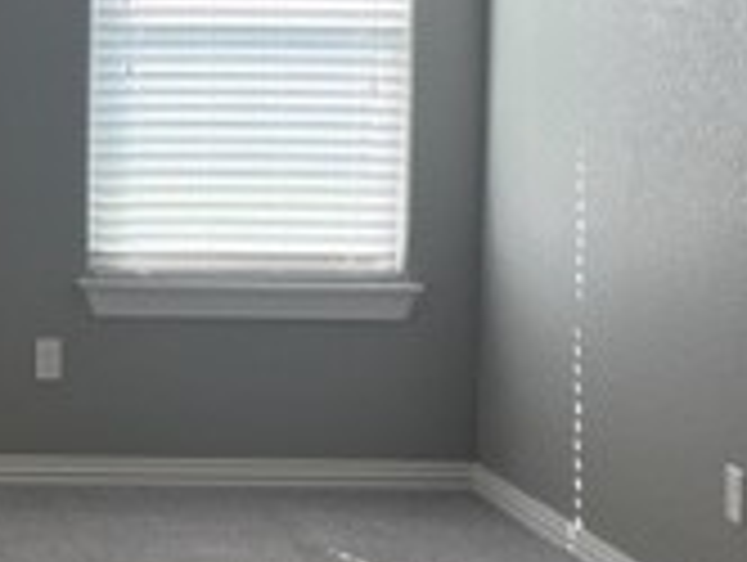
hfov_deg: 17.8
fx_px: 2161
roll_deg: +0.5
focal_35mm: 100
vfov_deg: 14.6
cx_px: -324
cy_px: -18
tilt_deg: -1.3
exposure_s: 1/120
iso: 64
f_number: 1.6
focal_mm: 5.1
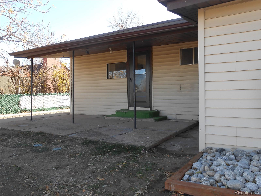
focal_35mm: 30
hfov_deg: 60.0
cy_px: 98
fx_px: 226
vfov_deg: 46.8
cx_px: 130
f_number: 3.8
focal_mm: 5.3
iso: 80
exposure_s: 1/160
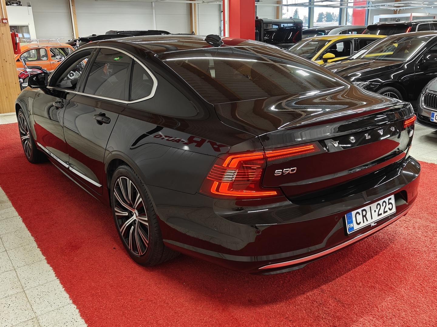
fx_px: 404
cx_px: 218
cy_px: 164
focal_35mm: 32
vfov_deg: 44.2
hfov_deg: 56.8
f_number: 1.8
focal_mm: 5.59
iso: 80
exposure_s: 1/50
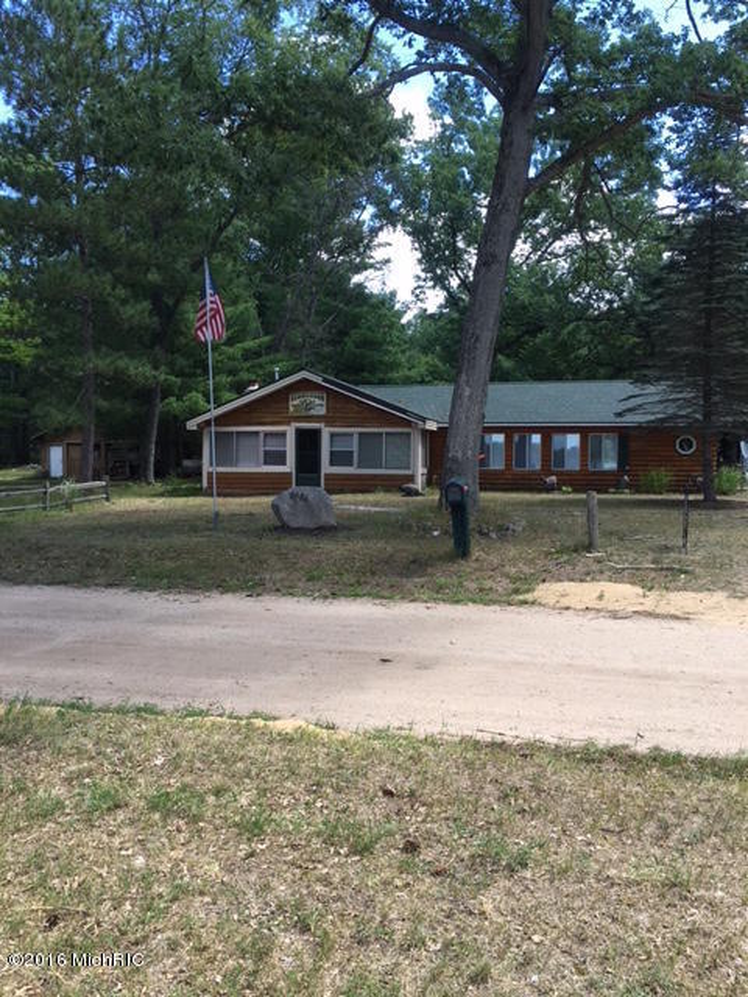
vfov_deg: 61.7
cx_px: 374
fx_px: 836
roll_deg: -0.4
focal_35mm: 29
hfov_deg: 48.2
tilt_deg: -3.8
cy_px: 498
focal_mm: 4.15
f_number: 2.2
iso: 25
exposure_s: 1/267
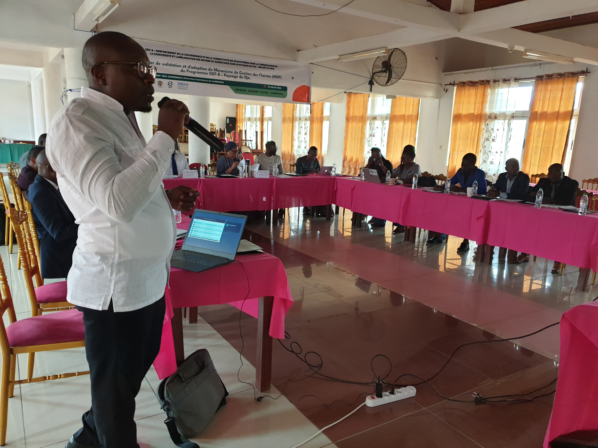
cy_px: 224
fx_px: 449
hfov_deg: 67.3
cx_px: 299
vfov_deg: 53.1
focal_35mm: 26
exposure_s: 1/50
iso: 250
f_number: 1.5
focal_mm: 4.3
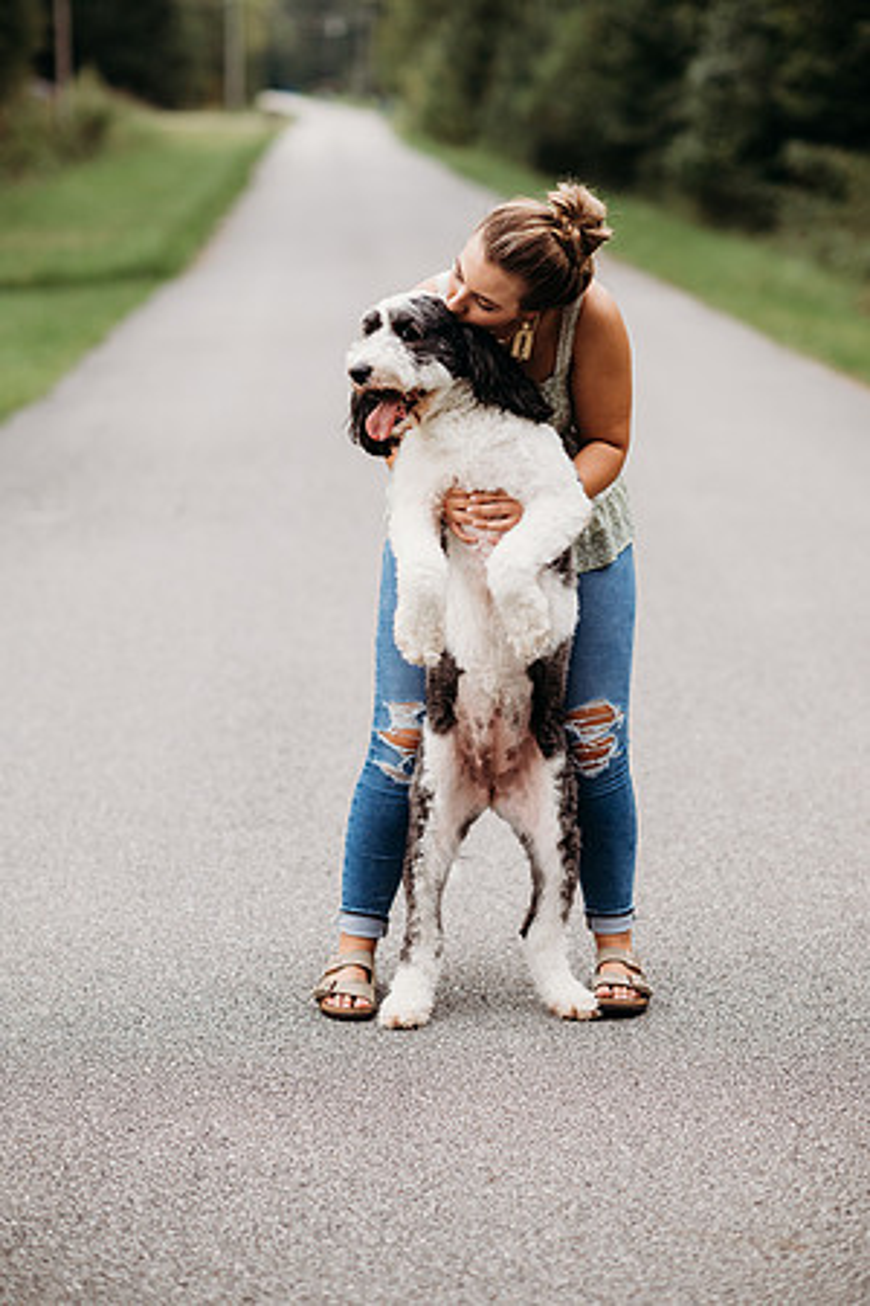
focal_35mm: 85
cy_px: 653
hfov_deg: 16.1
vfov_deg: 23.9
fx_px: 3081
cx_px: 435
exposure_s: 1/250
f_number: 2.2
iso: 400
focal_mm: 85
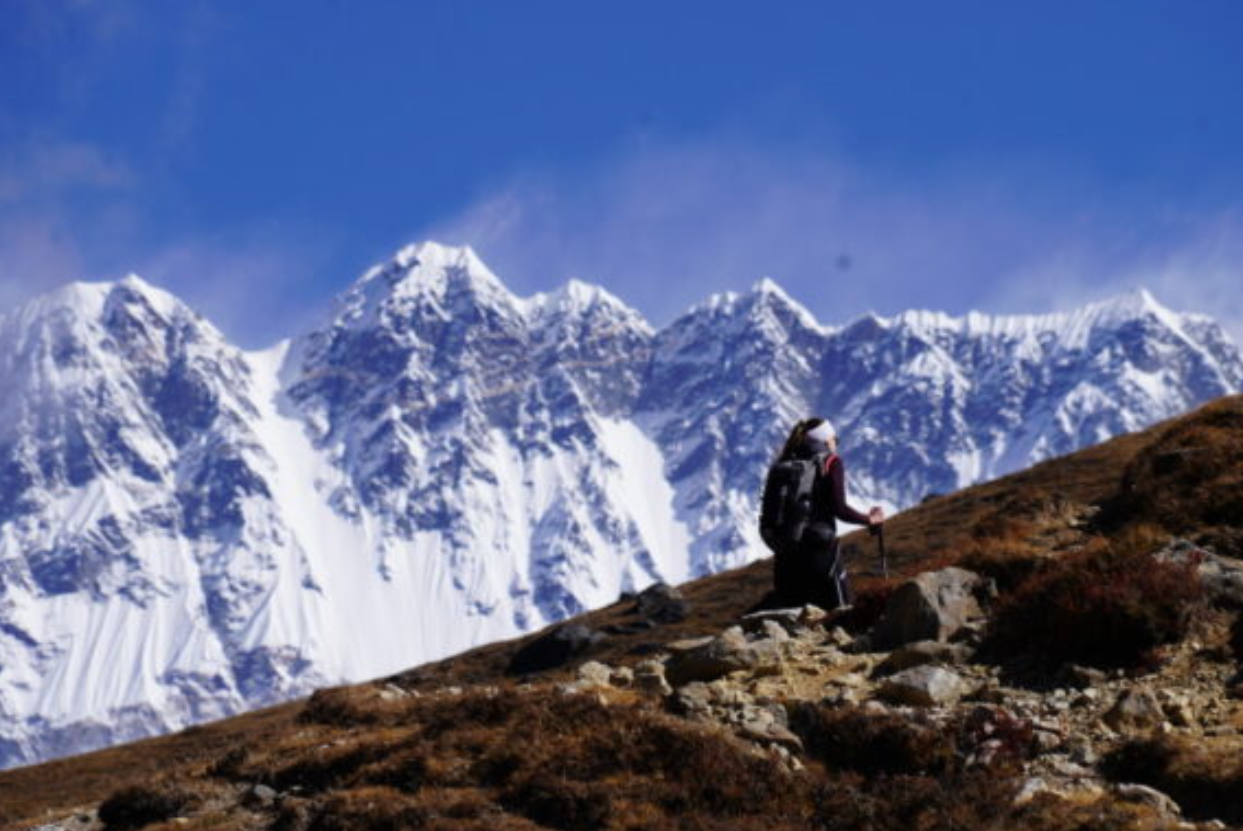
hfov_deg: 6.3
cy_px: 416
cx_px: 682
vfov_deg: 4.2
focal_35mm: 325
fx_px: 11230
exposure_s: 1/400
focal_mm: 240
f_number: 9
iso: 100
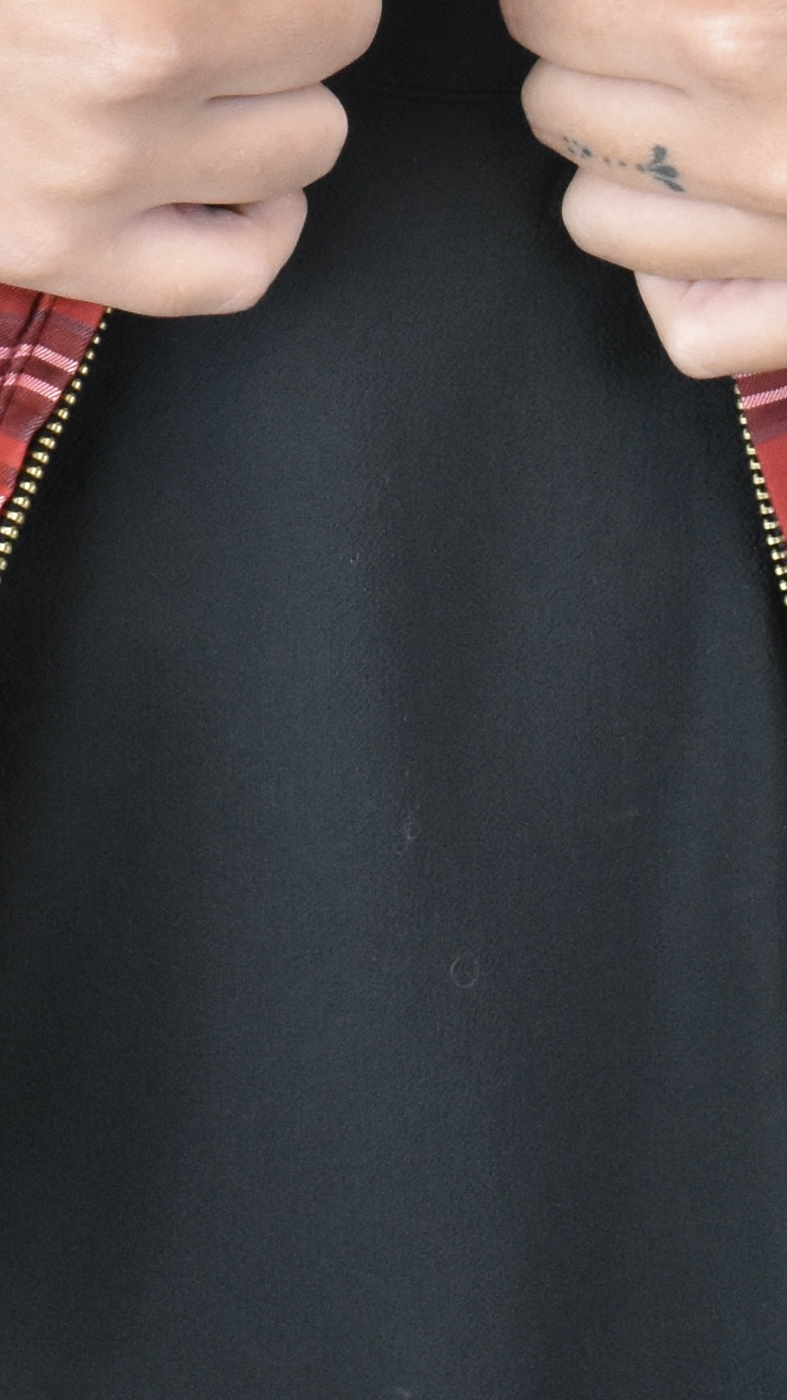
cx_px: 205
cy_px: -736
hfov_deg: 6.5
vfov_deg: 11.1
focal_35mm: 186
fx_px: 6901
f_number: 13
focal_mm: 34
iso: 1600
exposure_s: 1/50
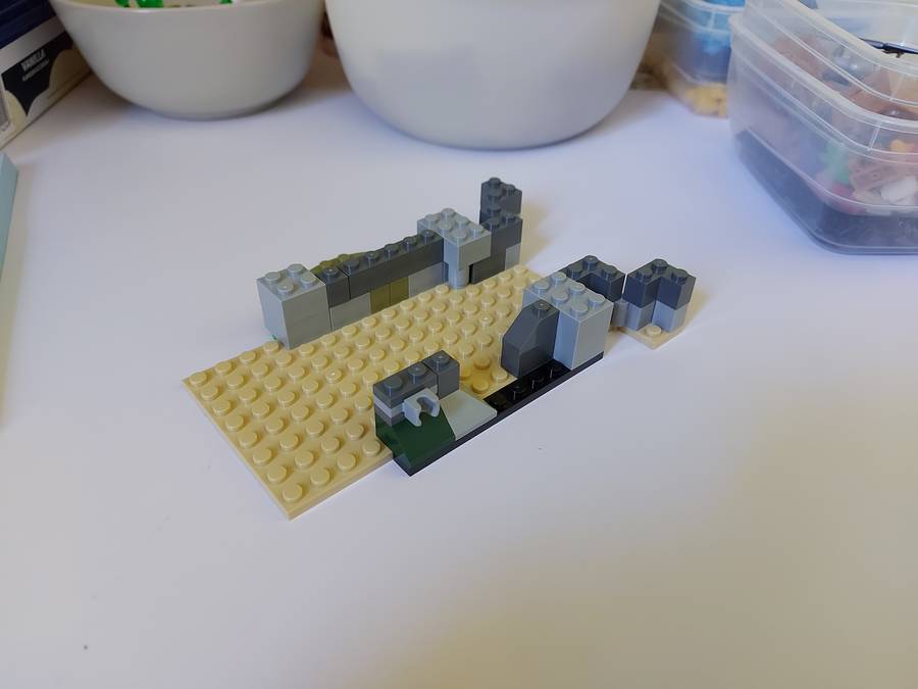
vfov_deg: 56.8
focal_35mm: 24
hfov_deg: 71.6
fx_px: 636
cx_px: 459
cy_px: 344
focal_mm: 5.23
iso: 200
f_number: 1.8
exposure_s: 1/33
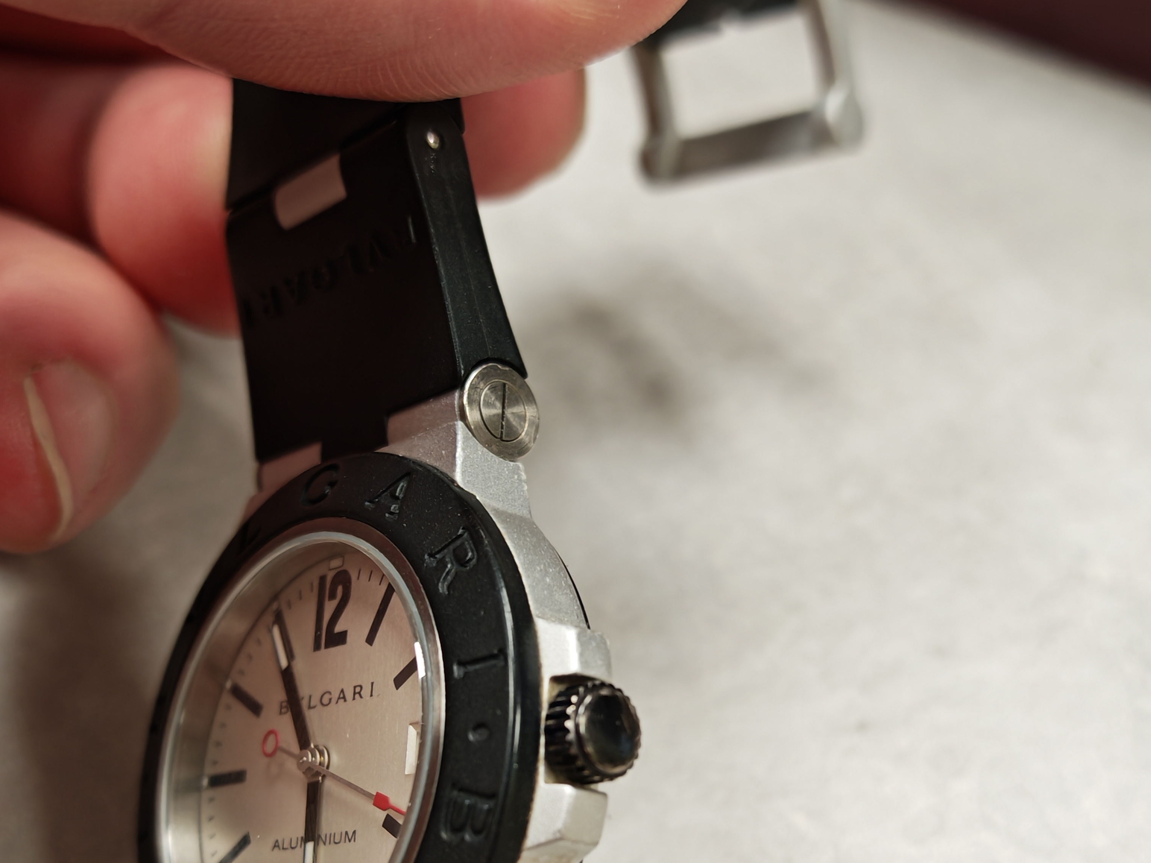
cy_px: 690
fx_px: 1662
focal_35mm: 50
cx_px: 579
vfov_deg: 28.5
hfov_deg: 38.2
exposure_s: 1/100
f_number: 2
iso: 125
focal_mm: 6.83
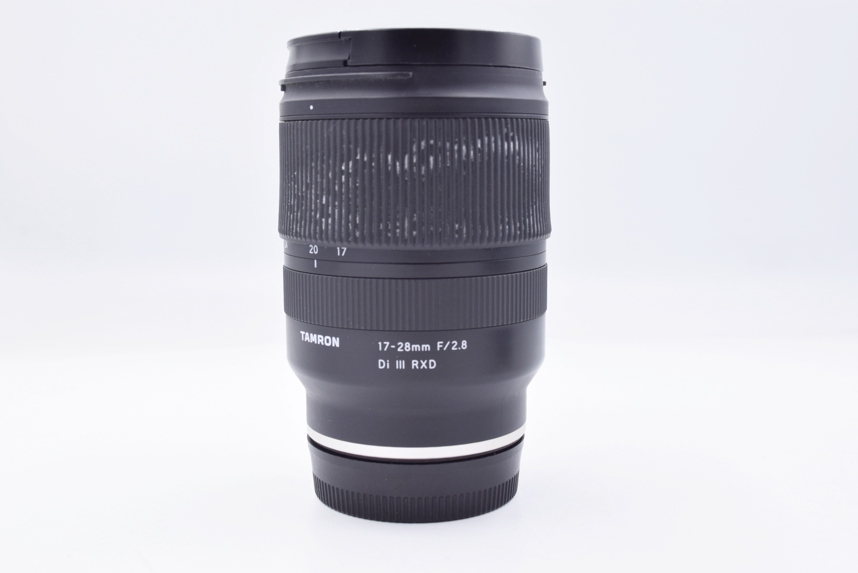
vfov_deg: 30.9
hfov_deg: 44.9
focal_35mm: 44
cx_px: 429
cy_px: 286
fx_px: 1038
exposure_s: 1/125
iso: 400
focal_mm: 29
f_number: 7.1
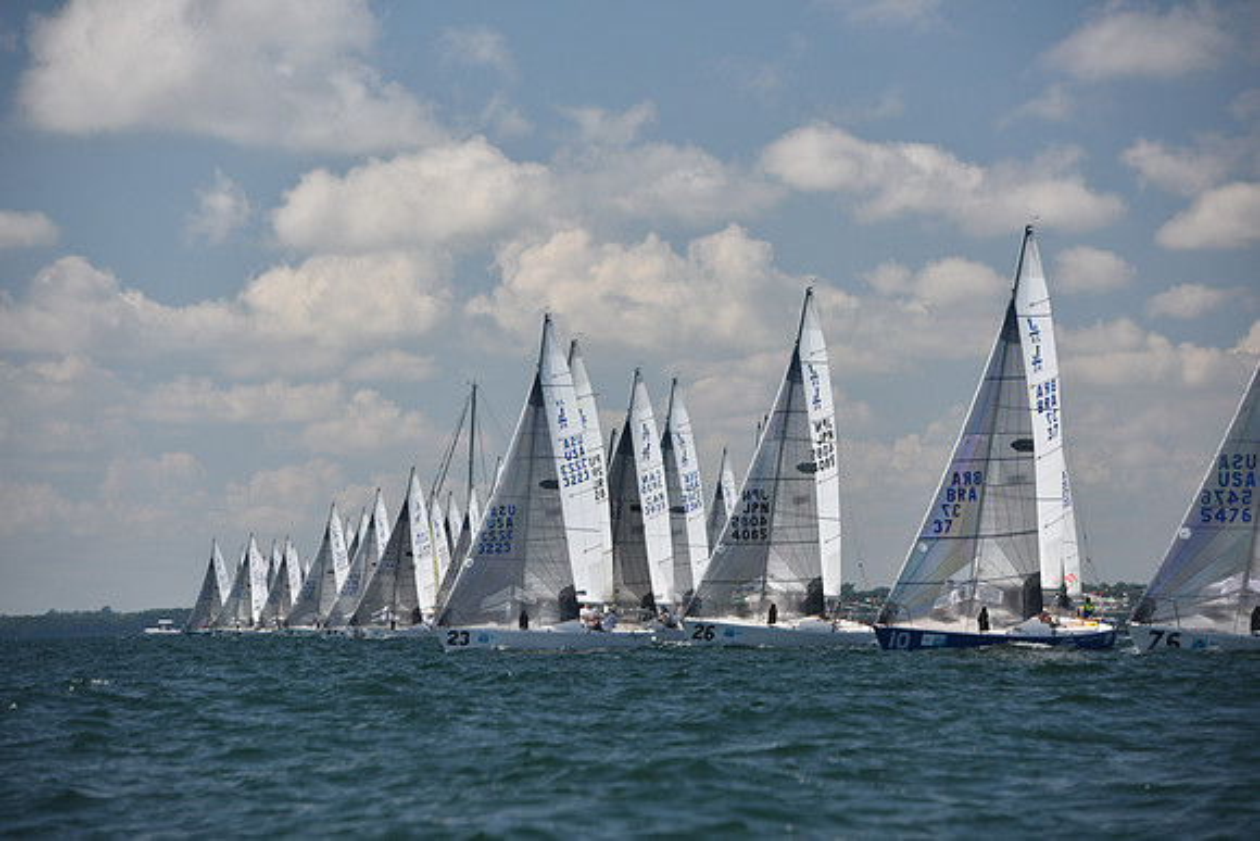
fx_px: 6301
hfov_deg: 11.4
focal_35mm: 180
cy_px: 420
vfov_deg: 7.6
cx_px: 630
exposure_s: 1/1000
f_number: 5.6
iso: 250
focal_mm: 180
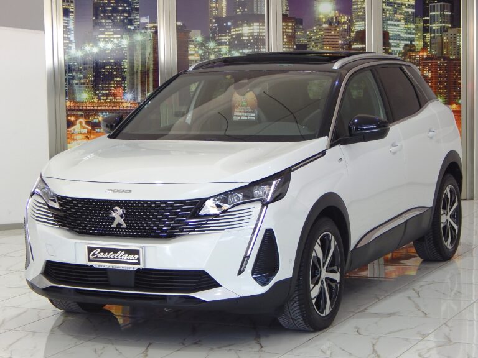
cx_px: 239
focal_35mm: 93
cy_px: 179
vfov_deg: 15.9
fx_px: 1284
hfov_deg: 21.1
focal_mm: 16.6
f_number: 4.4
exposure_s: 1/30
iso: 140
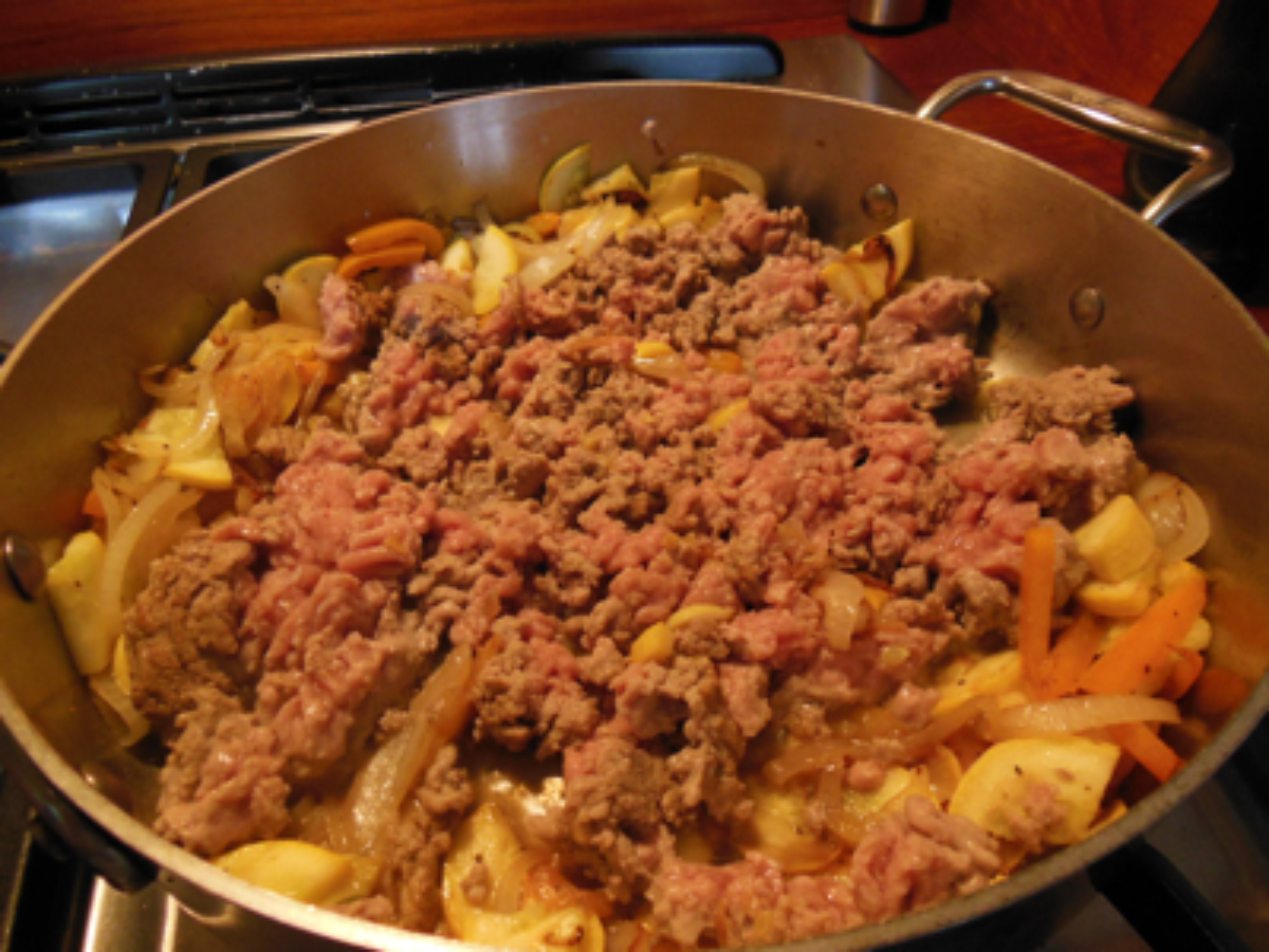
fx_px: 916
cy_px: 476
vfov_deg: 54.9
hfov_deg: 69.4
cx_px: 634
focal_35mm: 25
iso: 400
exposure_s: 1/10
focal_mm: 4.5
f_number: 3.5
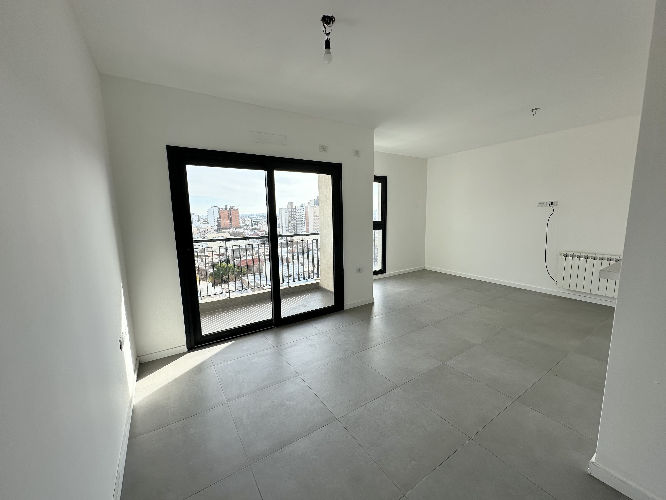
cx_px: 333
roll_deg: +0.8
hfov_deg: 102.1
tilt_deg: -8.1
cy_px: 250
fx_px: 269
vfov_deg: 85.7
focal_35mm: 14
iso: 40
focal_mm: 2.22
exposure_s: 1/460
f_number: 2.2
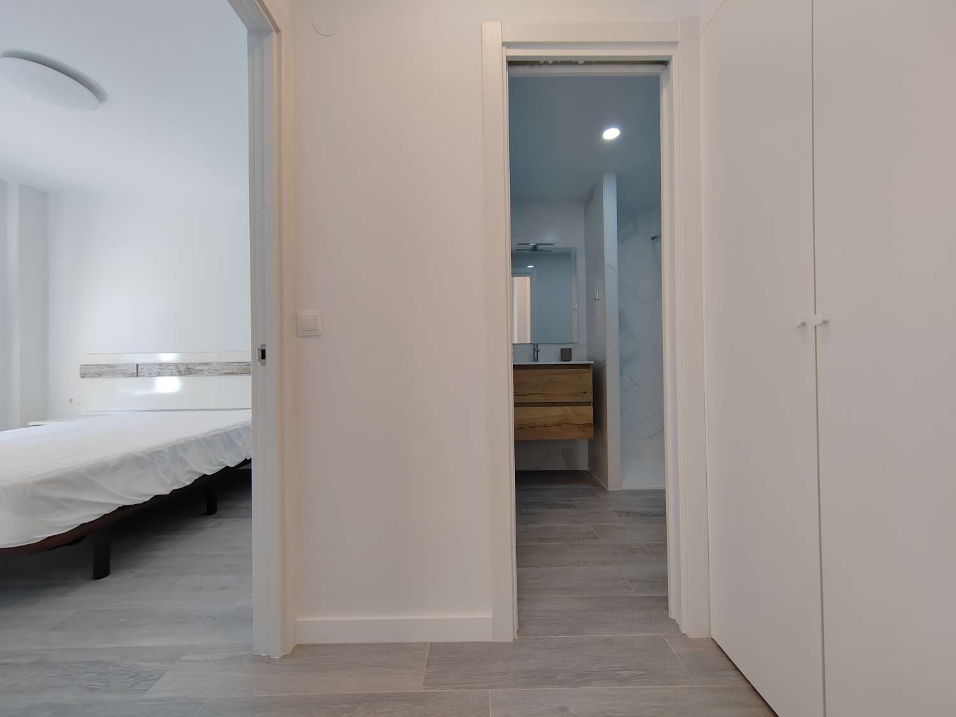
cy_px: 358
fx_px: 359
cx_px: 478
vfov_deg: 89.9
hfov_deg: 106.2
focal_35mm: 13
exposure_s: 1/50
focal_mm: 2.16
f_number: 2.2
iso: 125
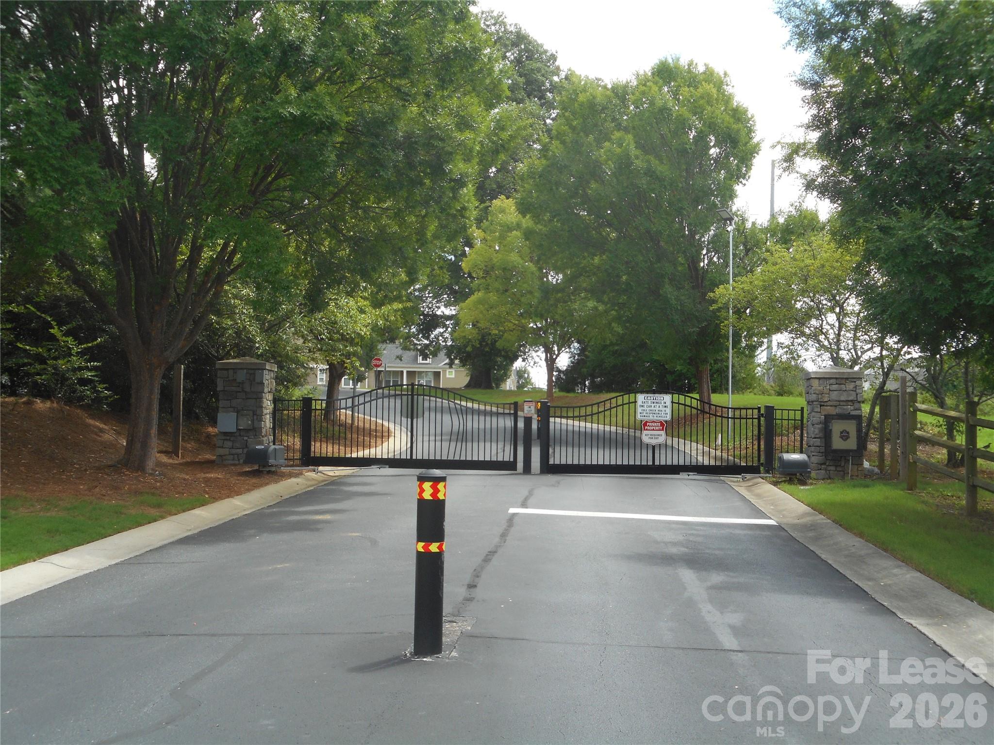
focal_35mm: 44
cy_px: 372
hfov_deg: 42.9
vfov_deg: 32.9
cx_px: 497
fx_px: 1263
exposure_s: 1/125
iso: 80
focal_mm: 7.9
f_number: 4.7
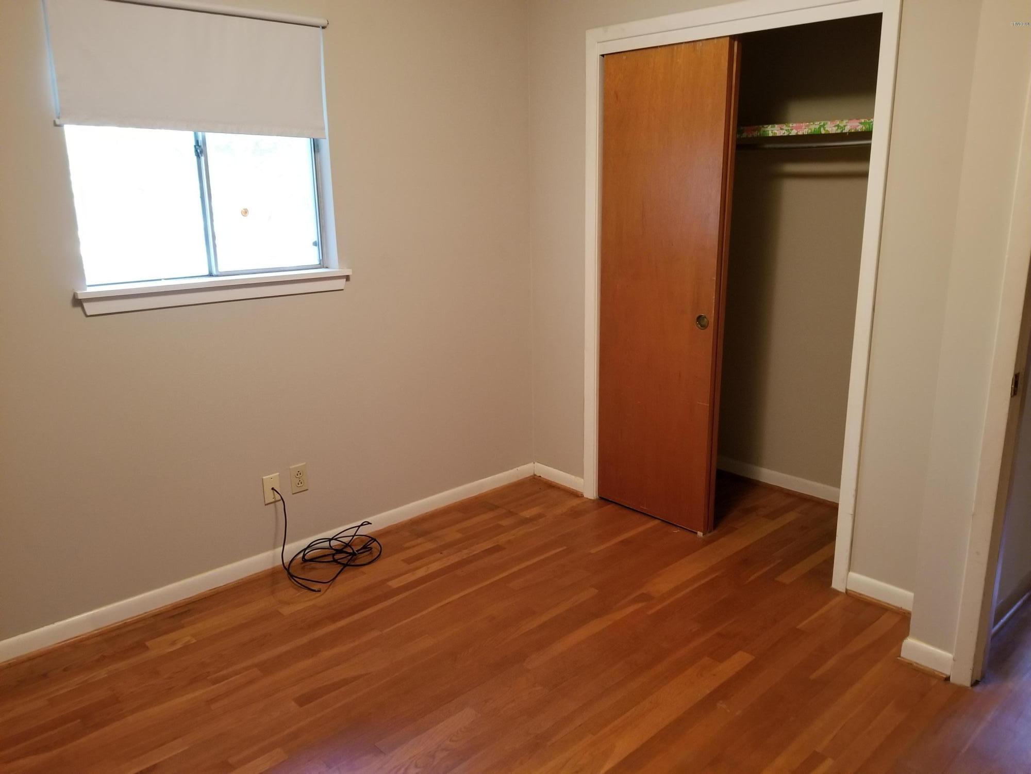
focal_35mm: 26
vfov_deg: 53.1
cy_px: 387
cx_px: 516
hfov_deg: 67.3
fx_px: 774
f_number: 1.7
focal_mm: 4.25
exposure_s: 1/15
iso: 250
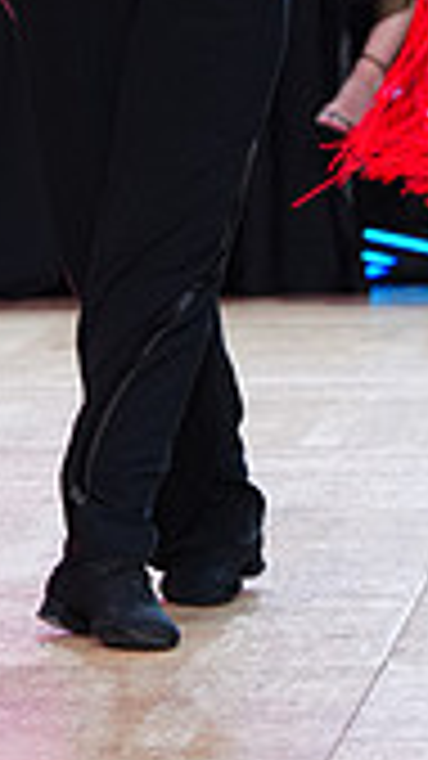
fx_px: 8256
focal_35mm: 409
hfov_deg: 3.0
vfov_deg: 5.2
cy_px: -310
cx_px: 367
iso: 1250
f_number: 4
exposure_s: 1/400
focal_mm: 114
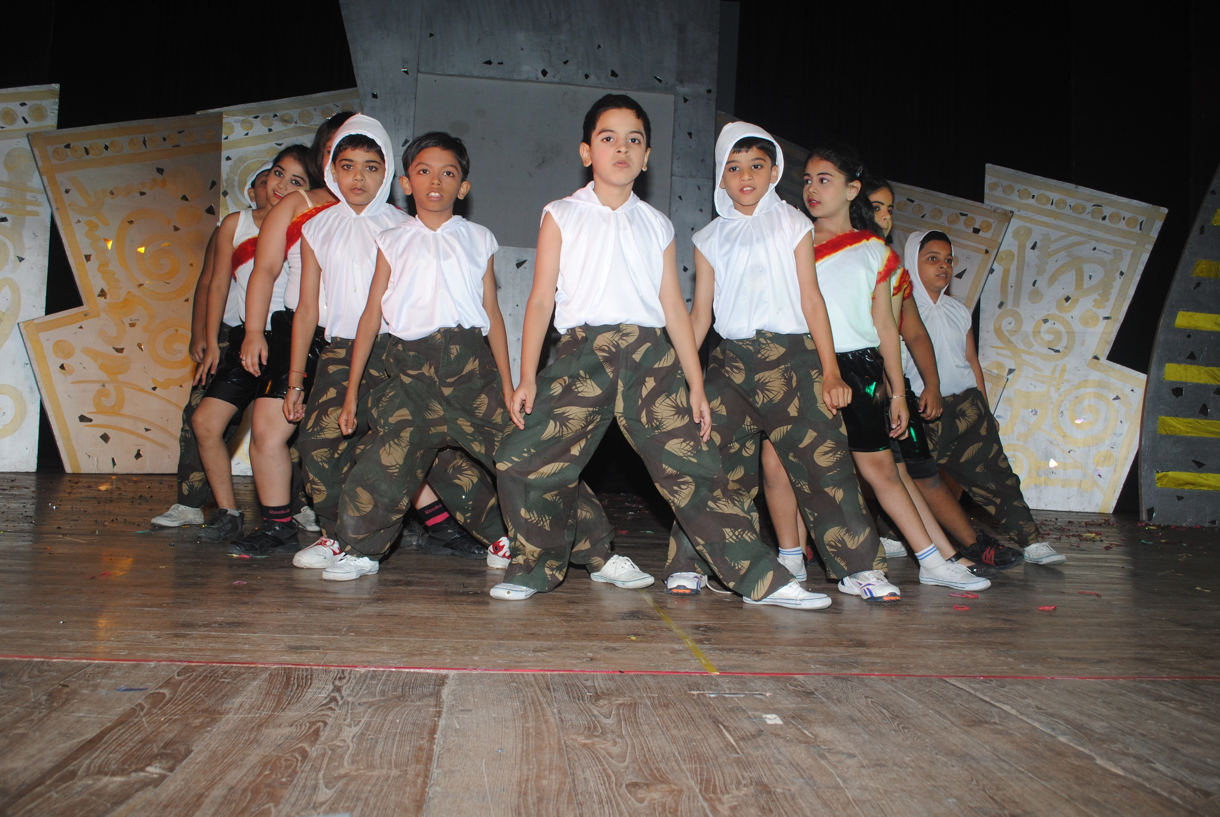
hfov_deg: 57.2
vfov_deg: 40.1
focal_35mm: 33
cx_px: 610
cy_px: 408
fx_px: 1120
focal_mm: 22
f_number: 6.3
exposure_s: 1/200
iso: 200
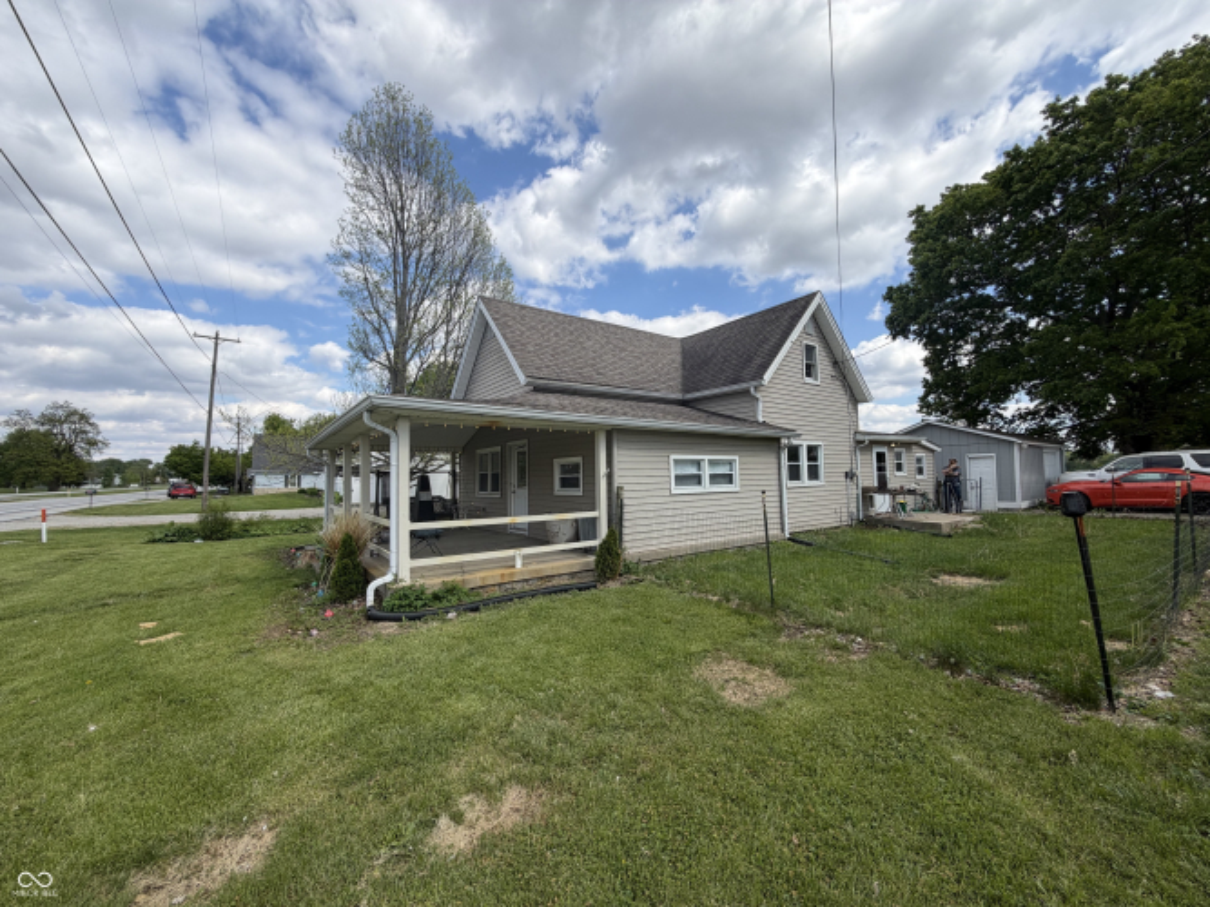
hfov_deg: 102.1
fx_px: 489
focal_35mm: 14
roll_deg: +1.1
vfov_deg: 85.7
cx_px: 605
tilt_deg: +2.6
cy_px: 454
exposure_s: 1/770
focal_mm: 2.22
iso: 20
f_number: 2.2
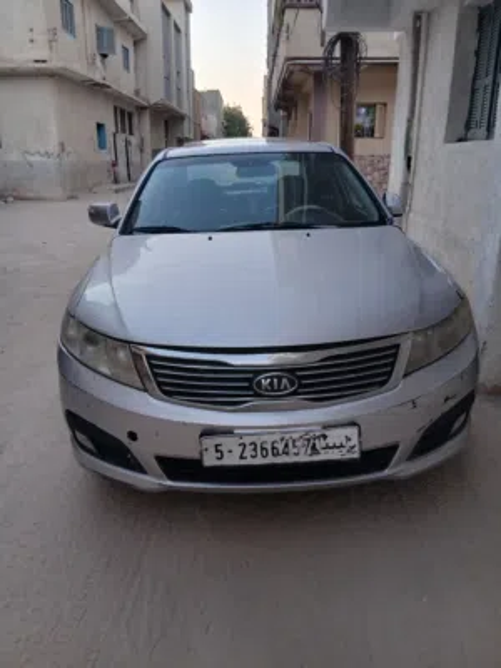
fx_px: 502
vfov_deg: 67.3
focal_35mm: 26
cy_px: 334
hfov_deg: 53.1
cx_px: 250
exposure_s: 1/50
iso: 200
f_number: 1.8
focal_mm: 3.98
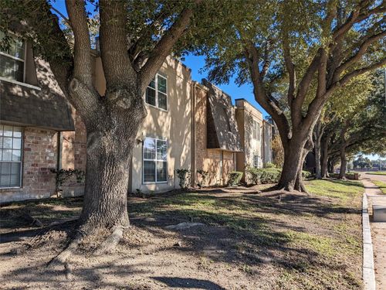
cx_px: 193
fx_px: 301
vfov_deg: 51.4
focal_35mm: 27
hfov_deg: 65.3
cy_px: 145
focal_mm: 4.38
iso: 54
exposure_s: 1/2128
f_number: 1.73
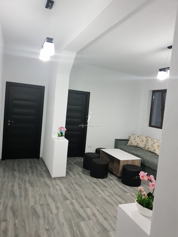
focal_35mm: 26
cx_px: 89
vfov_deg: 67.3
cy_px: 118
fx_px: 178
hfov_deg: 53.1
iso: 250
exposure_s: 1/50
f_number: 1.5
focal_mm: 4.3
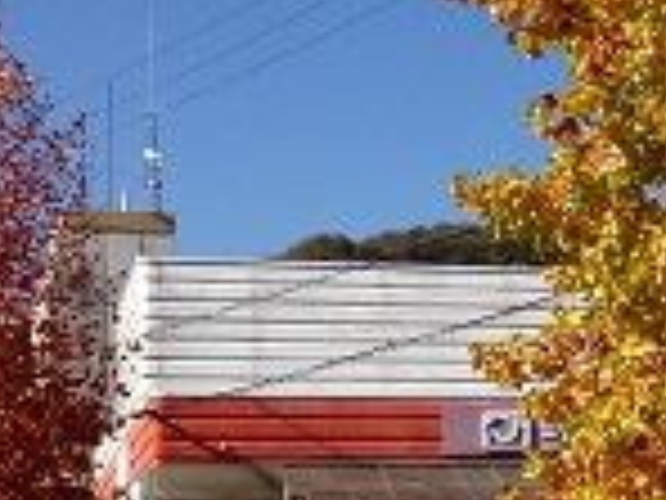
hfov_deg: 12.0
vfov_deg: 10.1
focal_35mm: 146
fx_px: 2809
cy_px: 378
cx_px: 1361
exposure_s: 1/1427
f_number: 2.4
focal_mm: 4.13
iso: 50
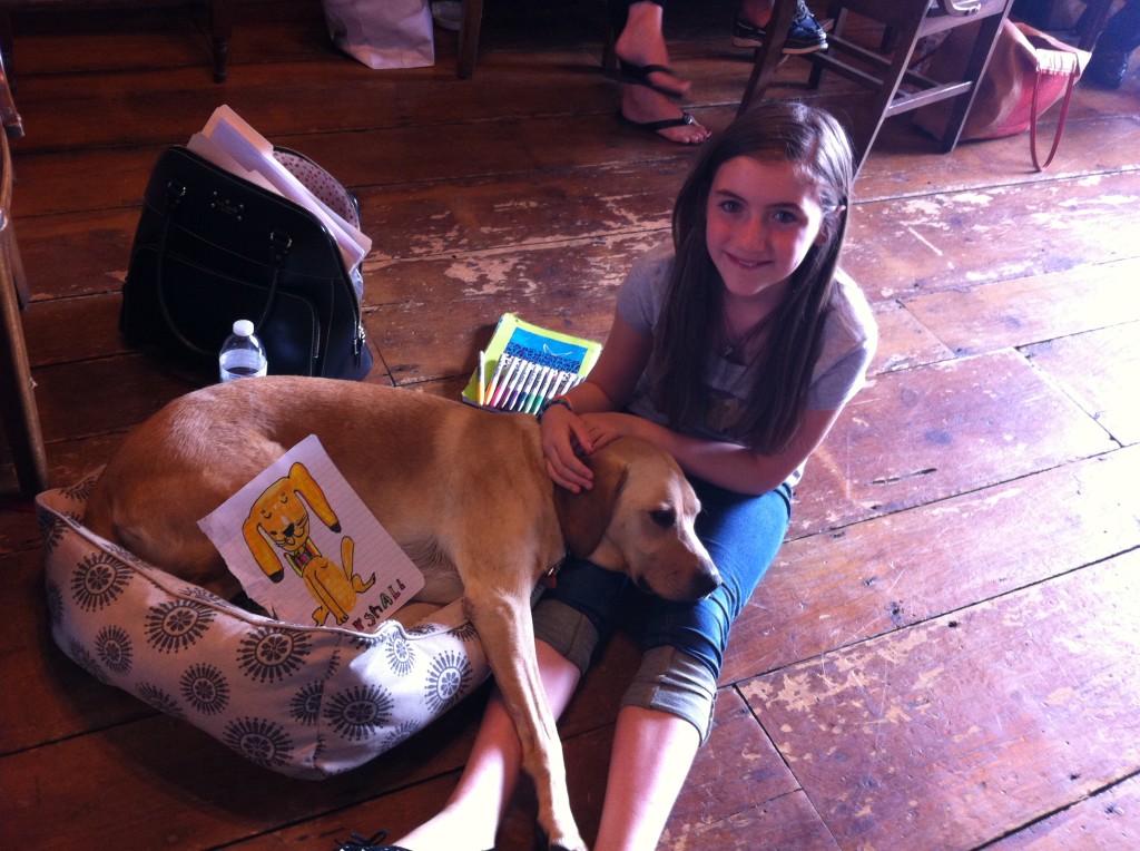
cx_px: 570
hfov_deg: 52.7
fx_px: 1150
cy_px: 426
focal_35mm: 35
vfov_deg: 40.6
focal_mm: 3.85
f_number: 2.8
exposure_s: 1/15
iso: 160
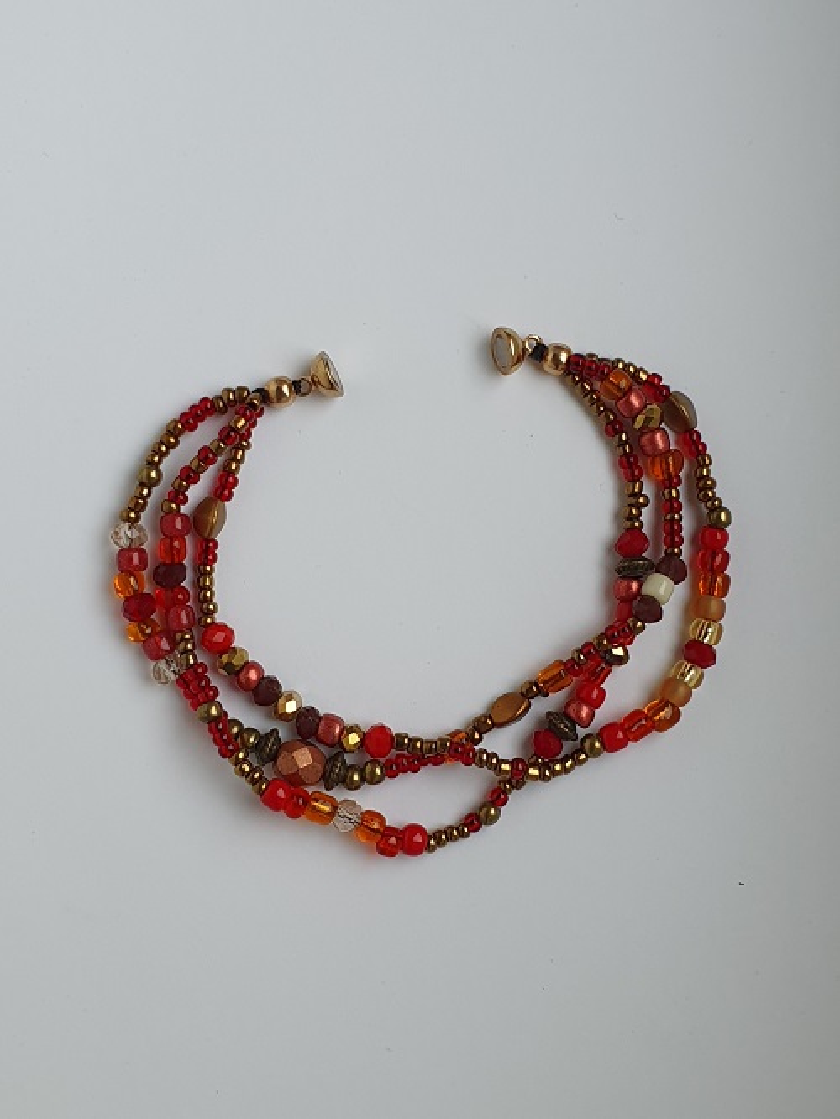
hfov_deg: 53.1
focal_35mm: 26
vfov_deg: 67.3
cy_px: 560
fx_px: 841
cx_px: 420
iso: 80
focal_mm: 4.32
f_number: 2.4
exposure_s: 1/120
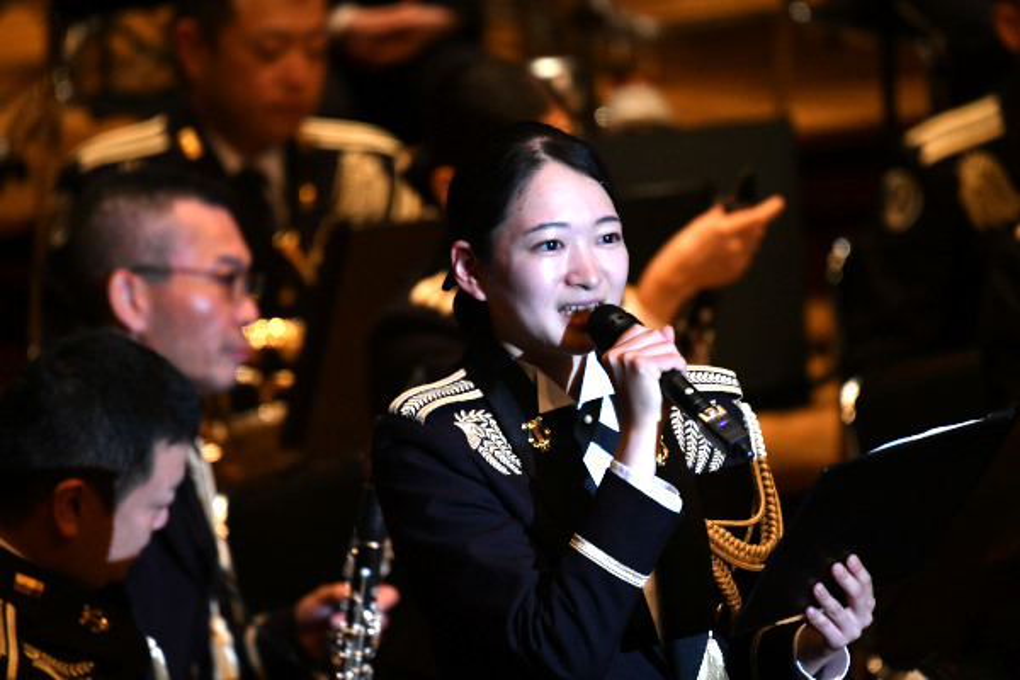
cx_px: 510
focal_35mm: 500
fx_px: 14166
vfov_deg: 2.7
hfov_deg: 4.1
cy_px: 340
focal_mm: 500
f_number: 5.6
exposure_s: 1/125
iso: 1600
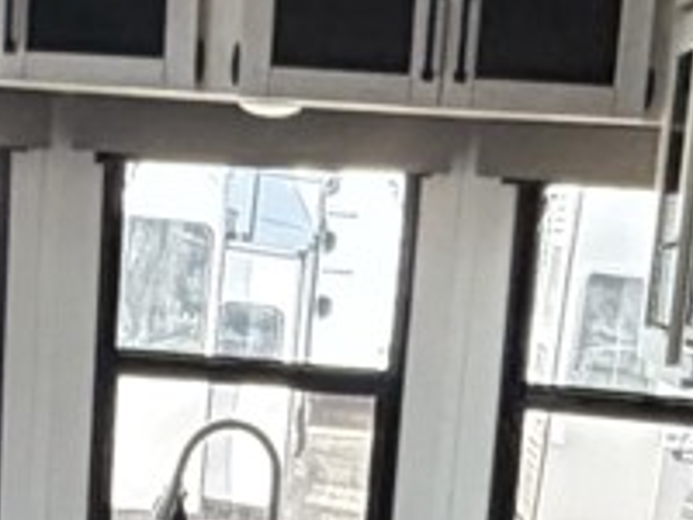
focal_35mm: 112
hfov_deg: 17.5
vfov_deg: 12.4
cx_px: 232
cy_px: 856
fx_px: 2242
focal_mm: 2.22
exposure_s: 1/121
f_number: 2.2
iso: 320
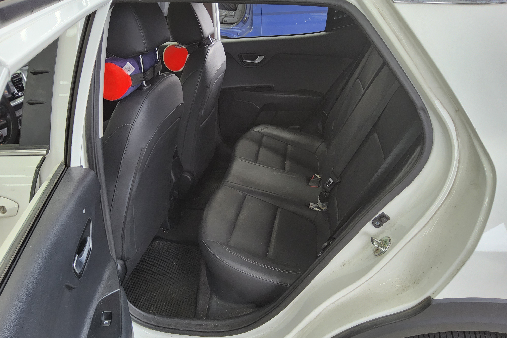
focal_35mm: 27
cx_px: 246
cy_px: 182
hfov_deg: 67.4
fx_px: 380
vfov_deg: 47.9
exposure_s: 1/120
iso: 125
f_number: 2
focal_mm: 3.08
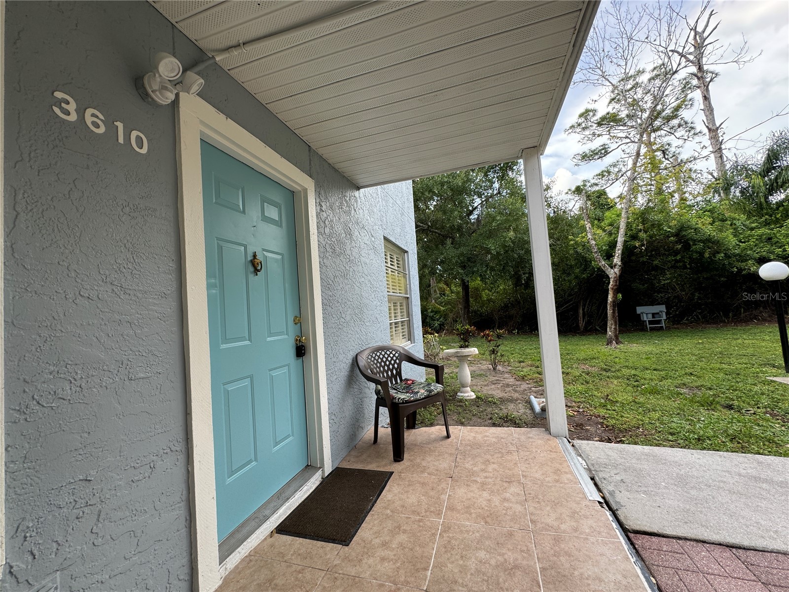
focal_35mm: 14
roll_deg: +3.7
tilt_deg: +2.5
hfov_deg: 102.1
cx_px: 394
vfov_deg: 85.7
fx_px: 319
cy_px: 296
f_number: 2.2
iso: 40
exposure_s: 1/226
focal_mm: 2.22
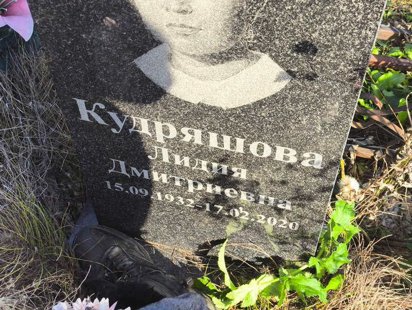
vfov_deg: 29.1
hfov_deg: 38.2
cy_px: 155
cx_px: 206
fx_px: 595
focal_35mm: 50
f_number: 1.7
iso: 50
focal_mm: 4.71
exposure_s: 1/209
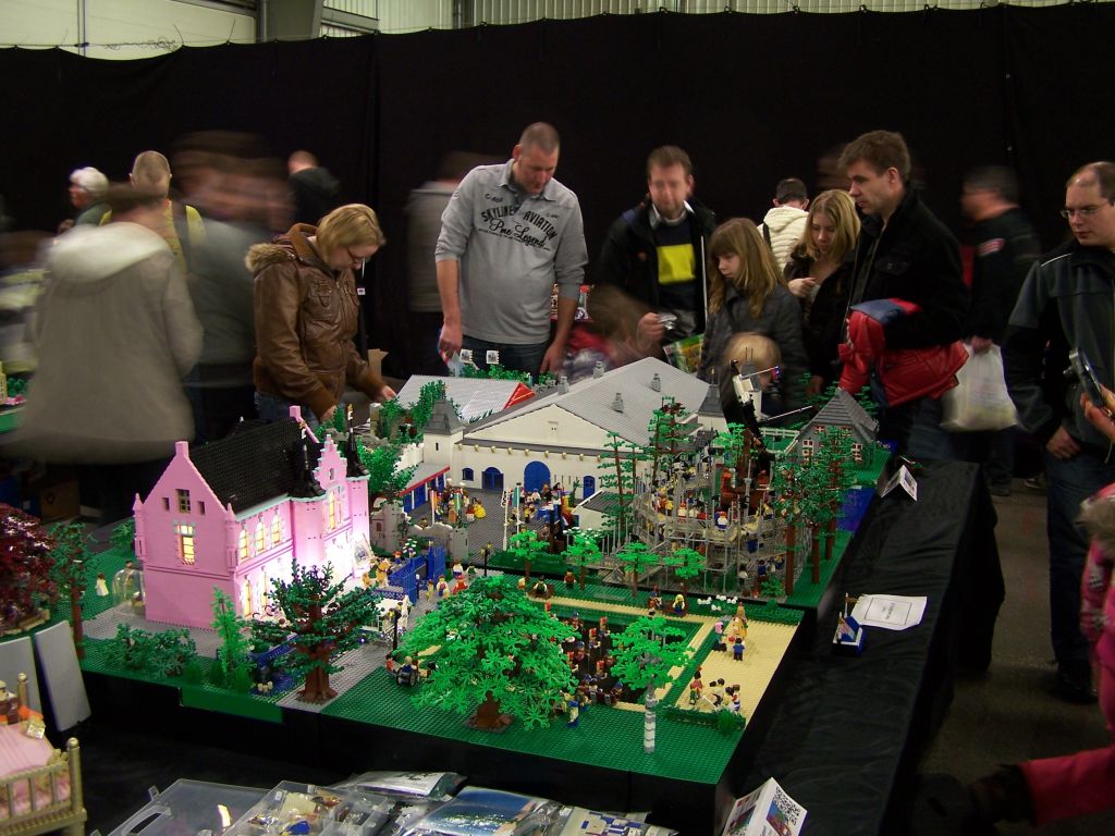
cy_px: 418
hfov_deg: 49.0
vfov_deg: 37.7
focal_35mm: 38
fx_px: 1224
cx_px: 558
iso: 80
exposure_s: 1/2
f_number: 2.8
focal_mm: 6.3
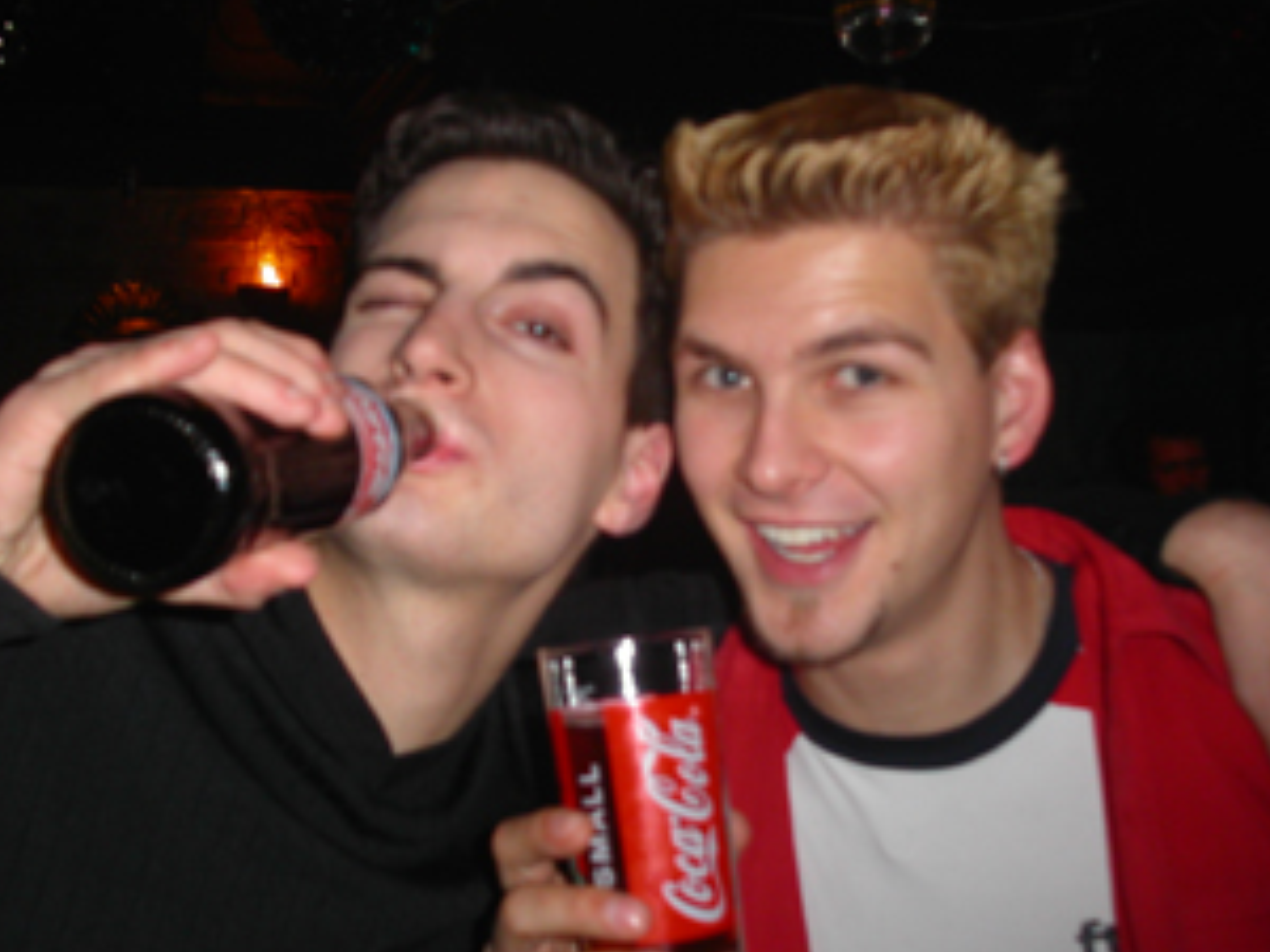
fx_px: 1871
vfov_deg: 28.5
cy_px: 559
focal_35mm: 51
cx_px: 654
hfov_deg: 37.5
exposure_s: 1/30
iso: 100
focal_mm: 7.8
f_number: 2.8
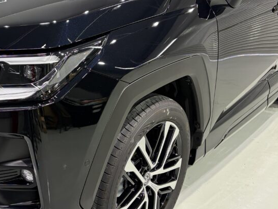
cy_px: 90
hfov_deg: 37.6
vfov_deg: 29.7
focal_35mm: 49
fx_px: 394
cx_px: 60
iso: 80
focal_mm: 5.96
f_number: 1.6
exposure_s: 1/60
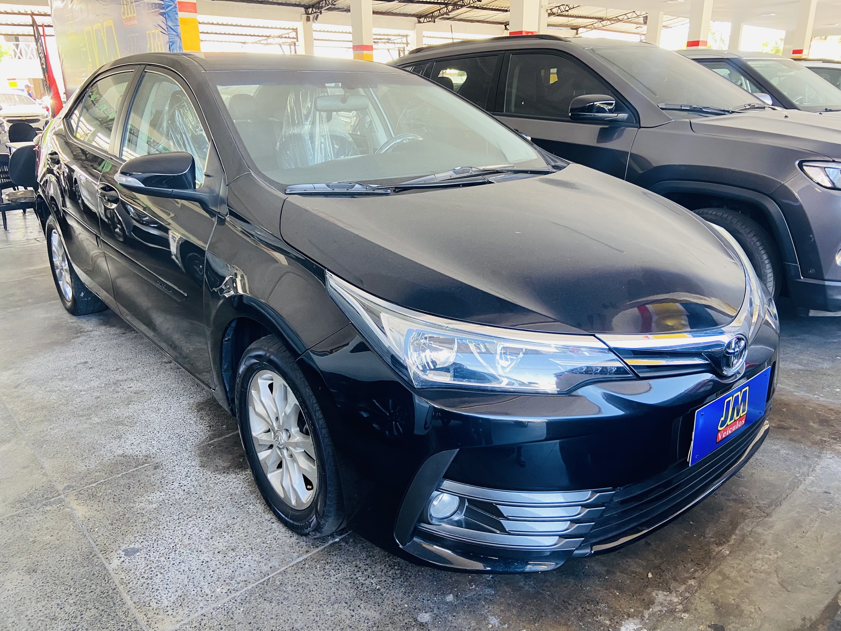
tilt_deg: -19.3
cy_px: 316
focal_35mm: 26
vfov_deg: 53.1
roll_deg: +0.2
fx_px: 632
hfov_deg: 67.3
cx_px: 420
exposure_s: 1/60
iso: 125
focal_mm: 4.25
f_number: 1.8
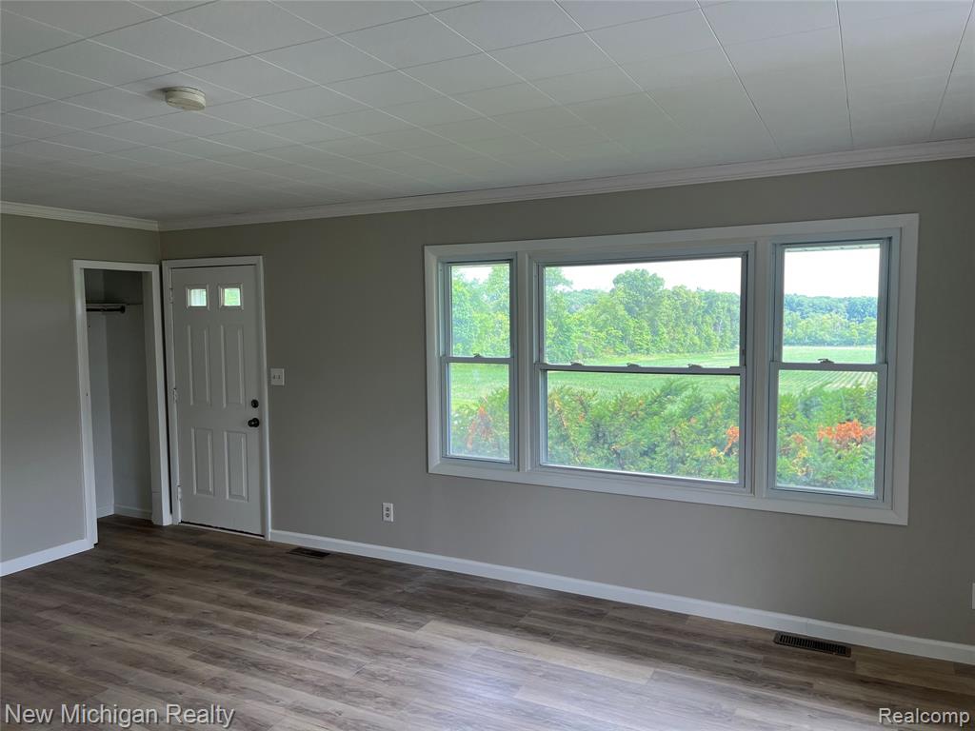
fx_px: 732
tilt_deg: -4.9
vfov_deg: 53.1
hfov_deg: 67.3
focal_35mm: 26
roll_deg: +0.5
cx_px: 488
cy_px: 366
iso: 40
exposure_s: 1/132
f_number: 1.5
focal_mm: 5.7
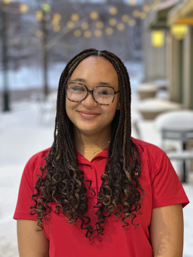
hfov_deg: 19.1
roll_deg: +0.3
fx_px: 572
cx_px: 96
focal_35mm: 77
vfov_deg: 25.3
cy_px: 128
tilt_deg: -5.0
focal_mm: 9
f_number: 2.8
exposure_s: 1/24
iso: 320
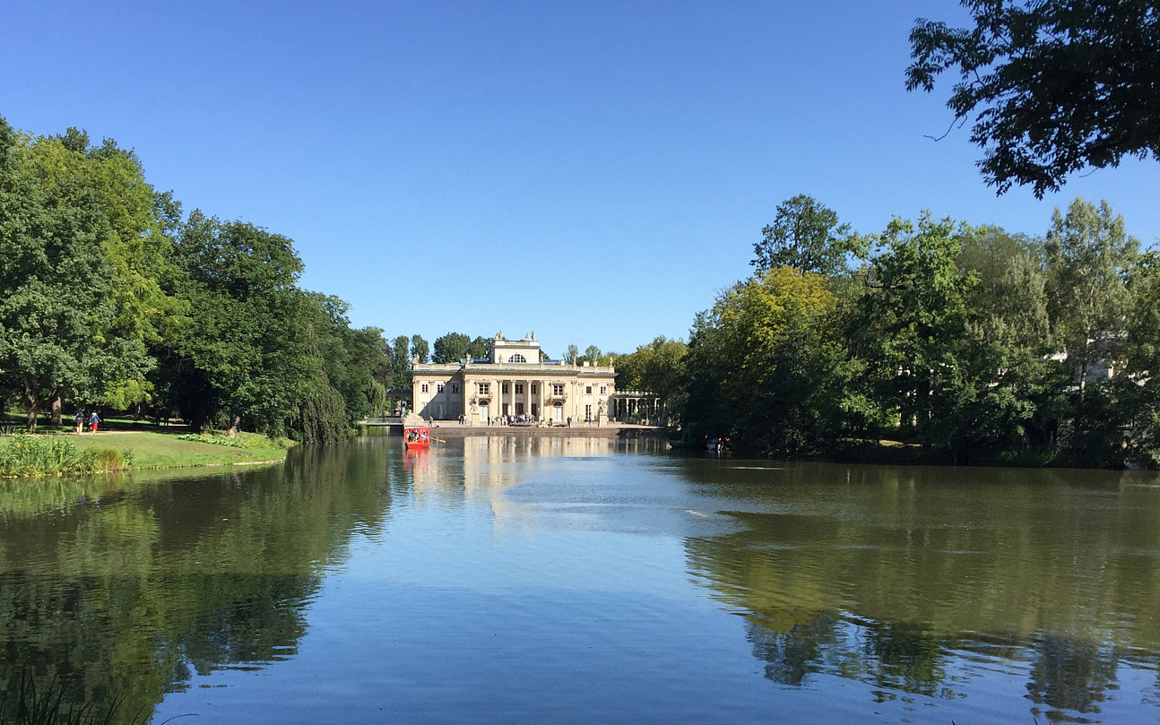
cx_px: 589
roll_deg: -0.2
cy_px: 525
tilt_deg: -5.4
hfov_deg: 51.5
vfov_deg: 33.1
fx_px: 1201
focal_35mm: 38
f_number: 2.2
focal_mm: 4.15
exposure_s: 1/1582
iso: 32
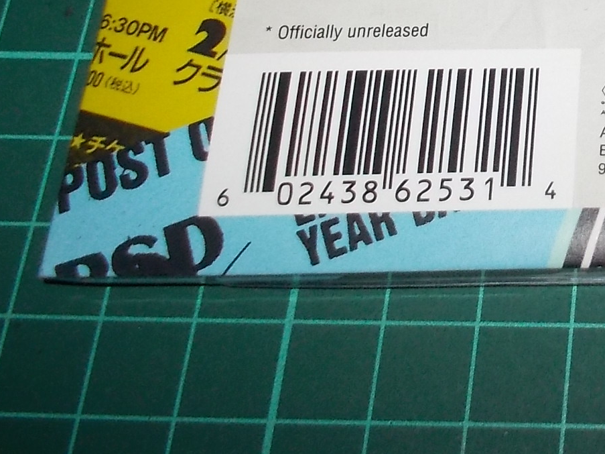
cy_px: -89
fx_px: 1276
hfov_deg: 24.1
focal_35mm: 73
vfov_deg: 19.0
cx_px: 742
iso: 200
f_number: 3.3
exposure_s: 1/30
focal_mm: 4.1
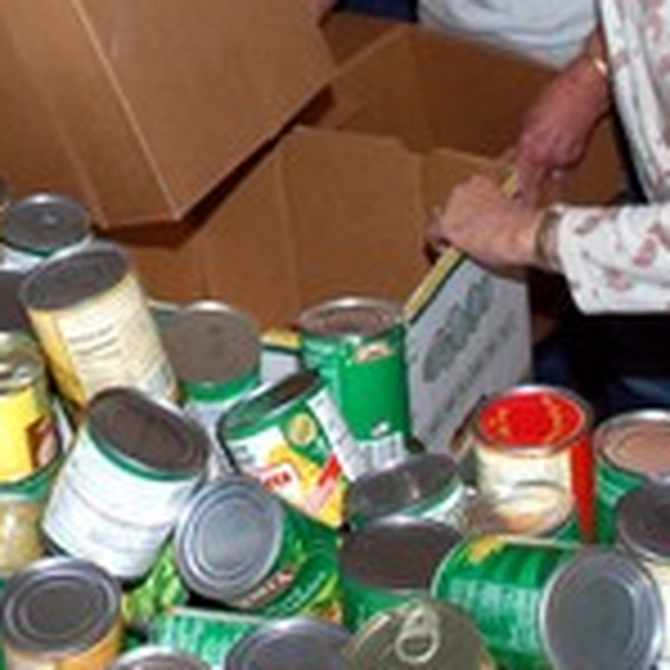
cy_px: -22
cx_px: 130
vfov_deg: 21.6
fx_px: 1686
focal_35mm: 77
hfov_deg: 22.2
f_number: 4
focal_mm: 18
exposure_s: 1/60
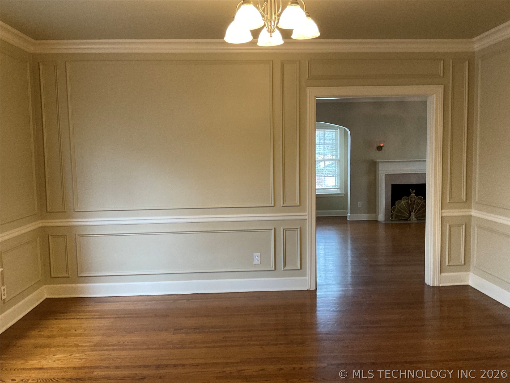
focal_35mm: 29
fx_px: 427
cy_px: 192
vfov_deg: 48.2
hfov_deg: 61.7
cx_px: 255
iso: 200
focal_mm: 3
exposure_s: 1/60
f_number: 1.8
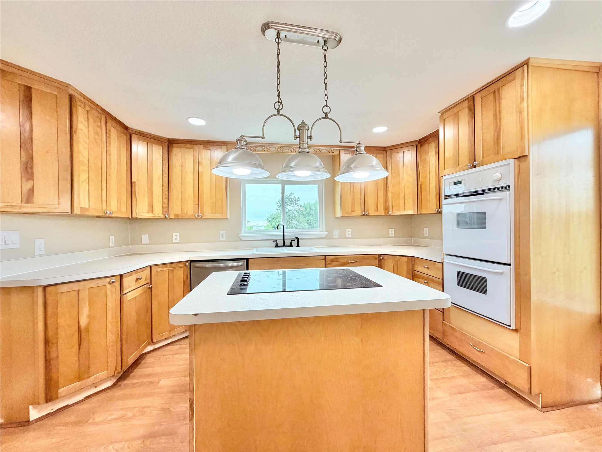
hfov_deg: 102.1
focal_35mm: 14
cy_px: 226
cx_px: 301
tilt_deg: -0.4
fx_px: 243
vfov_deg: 85.7
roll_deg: +0.1
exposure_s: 1/120
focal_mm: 2.22
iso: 200
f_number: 2.2
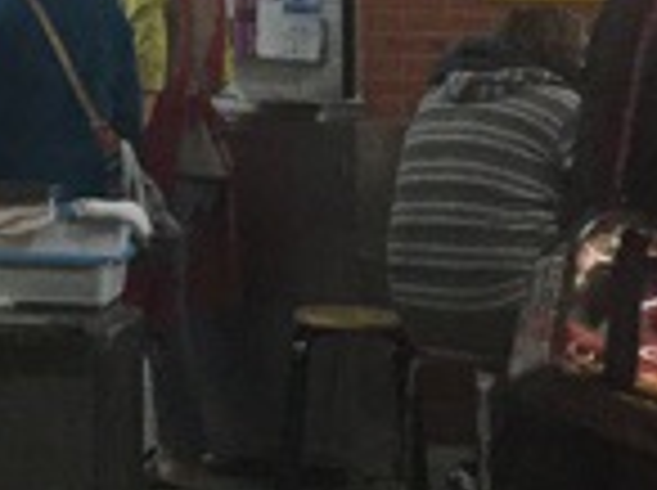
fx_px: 2577
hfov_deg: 14.2
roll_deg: -3.4
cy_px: -220
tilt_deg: +3.4
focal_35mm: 136
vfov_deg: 10.5
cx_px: -81
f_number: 2.4
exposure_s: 1/30
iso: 125
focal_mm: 3.3
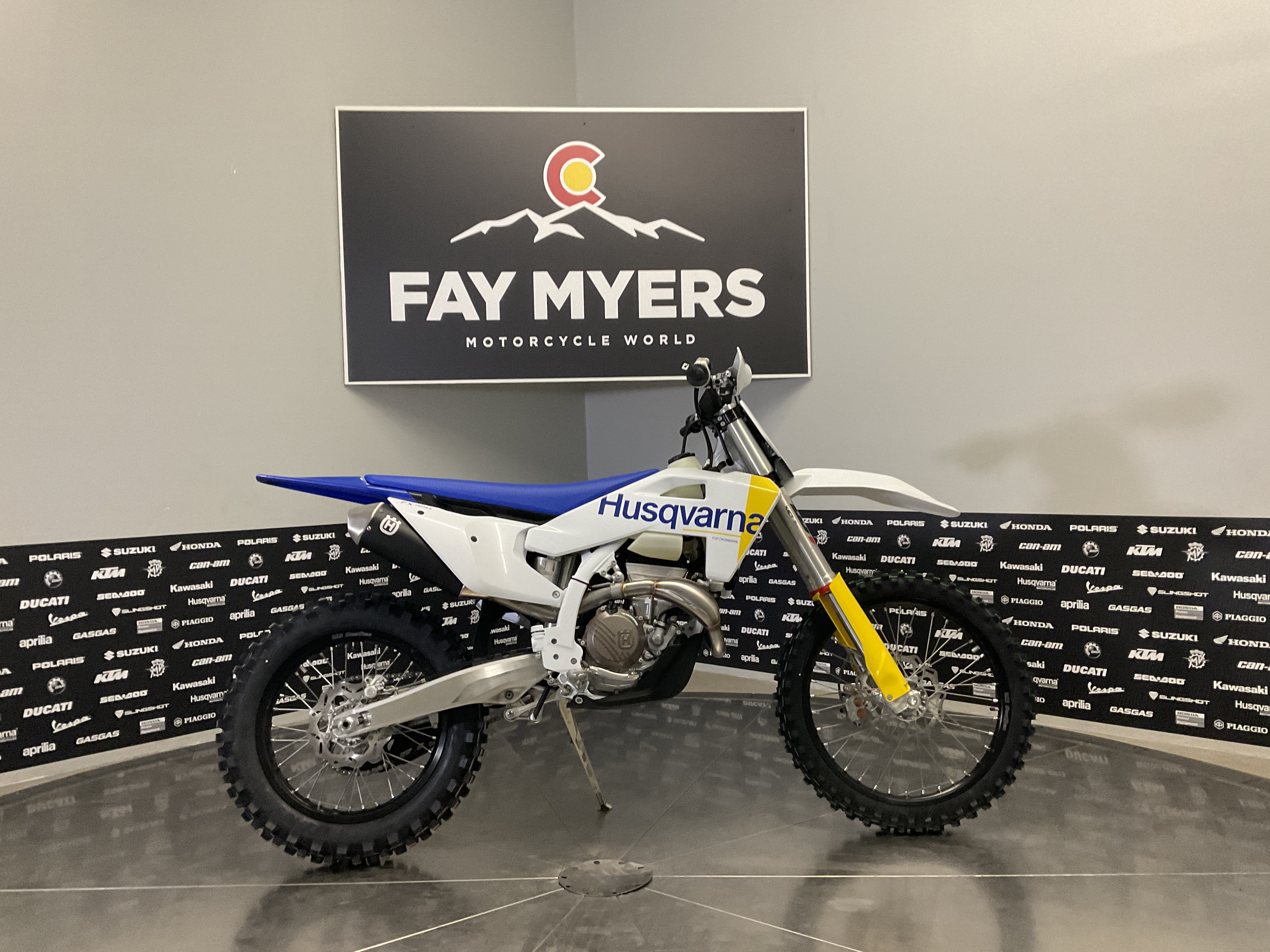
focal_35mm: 29
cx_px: 635
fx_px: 1064
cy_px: 476
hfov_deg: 61.7
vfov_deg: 48.2
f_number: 1.8
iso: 160
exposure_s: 1/60
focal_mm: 3
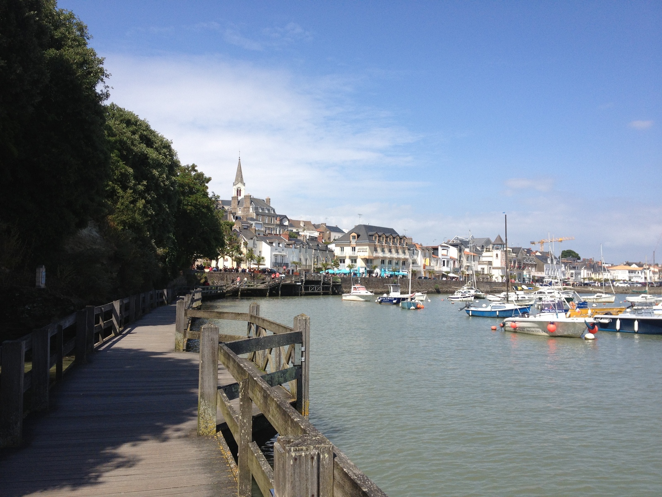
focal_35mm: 35
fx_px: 669
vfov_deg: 40.7
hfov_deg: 52.6
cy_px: 248
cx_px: 331
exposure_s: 1/1842
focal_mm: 4.28
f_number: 2.4
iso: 50
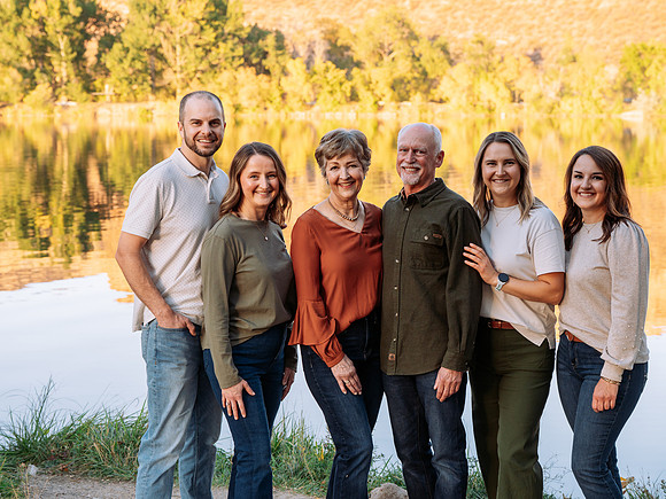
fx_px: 1458
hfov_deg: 25.7
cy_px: 250
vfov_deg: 19.4
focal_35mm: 76
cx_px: 333
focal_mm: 70
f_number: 5.6
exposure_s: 1/160
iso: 500
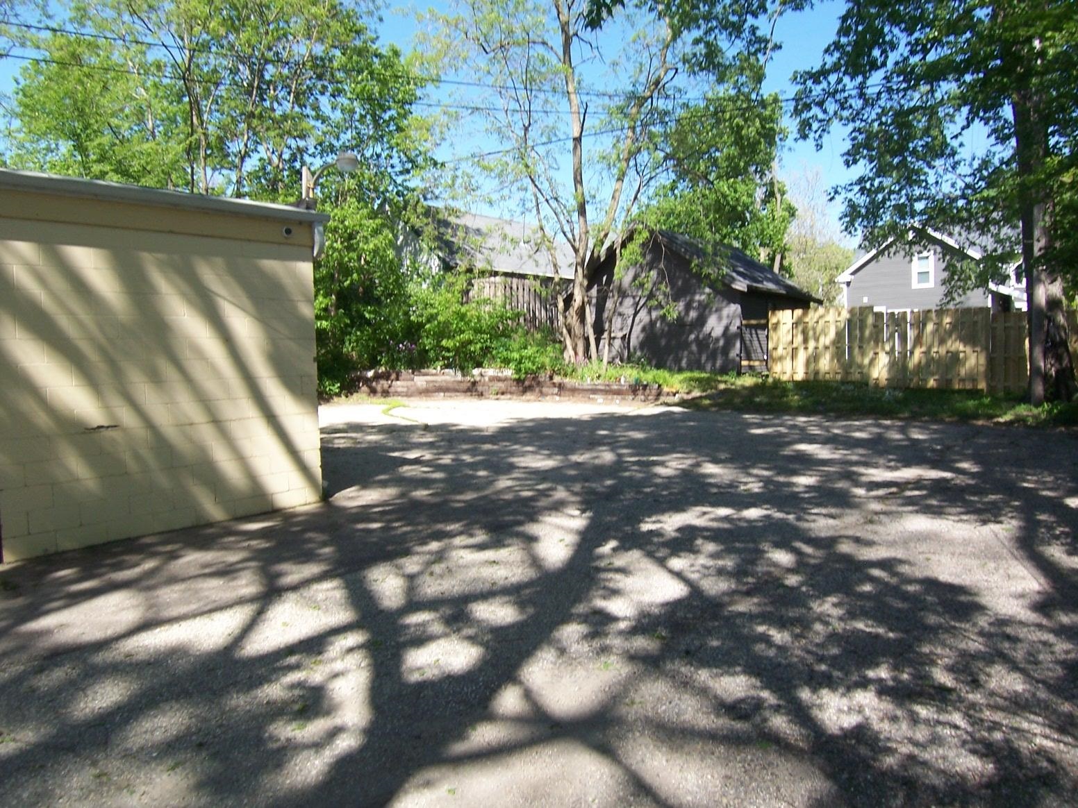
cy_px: 404
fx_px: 716
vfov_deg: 58.9
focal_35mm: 23
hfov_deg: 73.9
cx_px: 539
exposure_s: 1/100
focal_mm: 3.8
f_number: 5.6
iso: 64
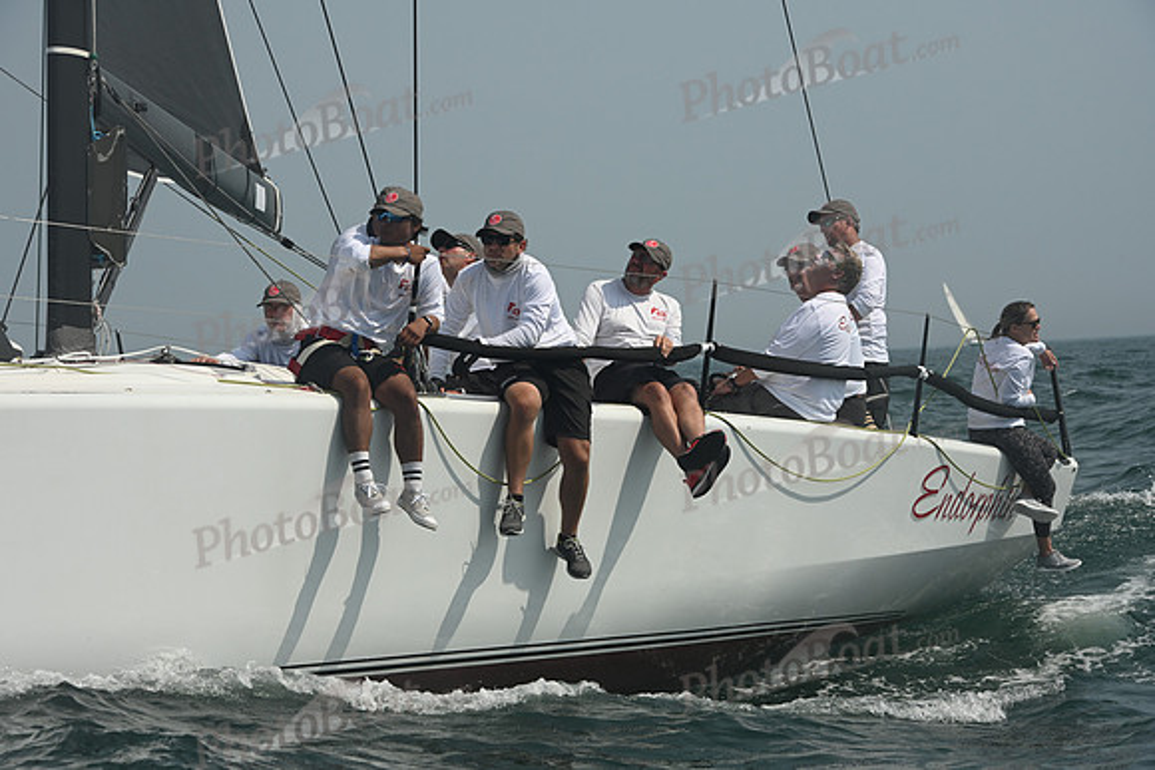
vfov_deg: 11.2
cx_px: 578
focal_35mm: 122
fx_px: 3915
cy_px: 385
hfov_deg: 16.8
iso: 320
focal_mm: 122
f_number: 9
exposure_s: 1/1250
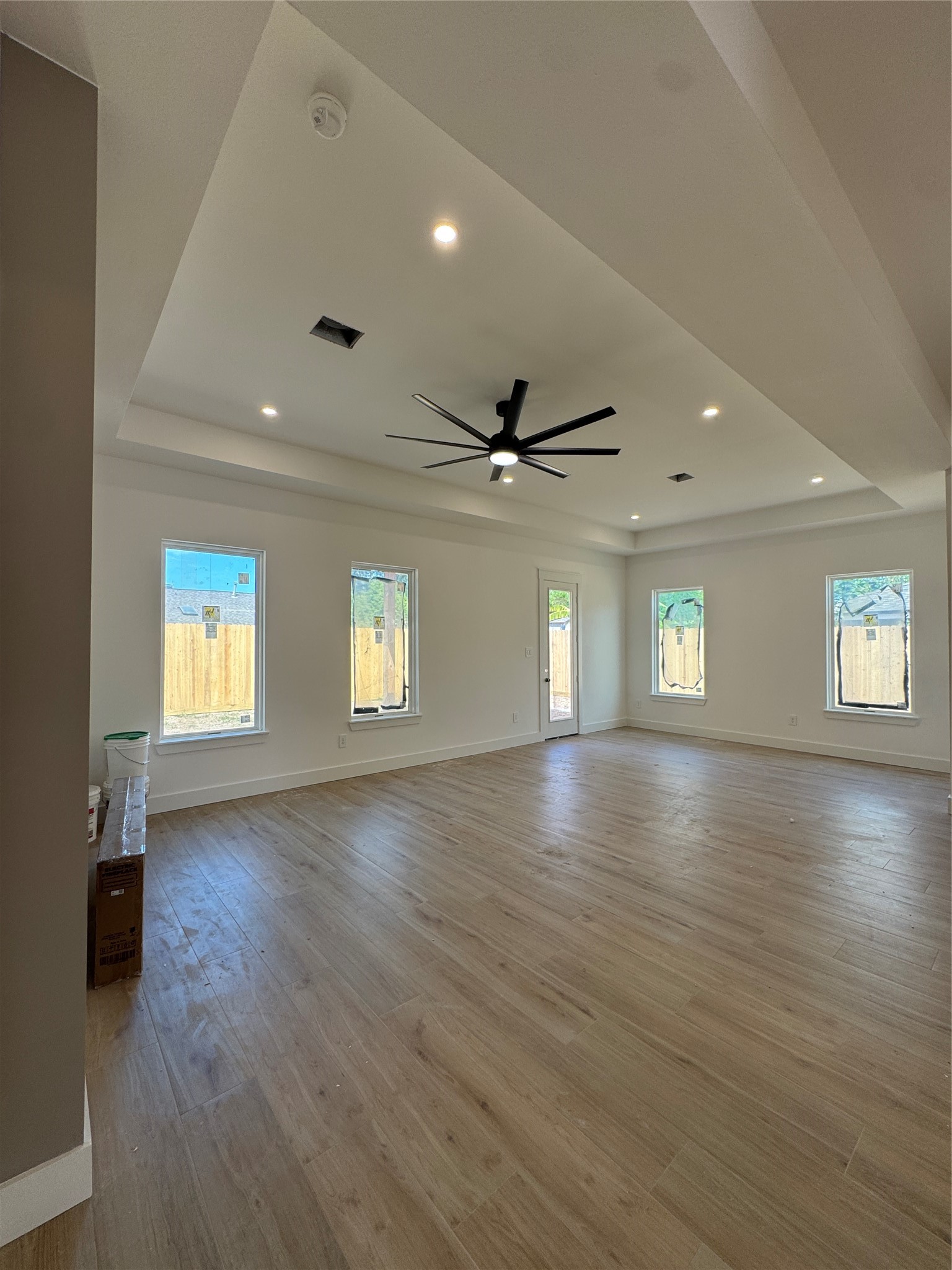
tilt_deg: +1.3
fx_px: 513
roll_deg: -0.2
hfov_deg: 85.7
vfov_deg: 102.1
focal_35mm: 14
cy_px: 635
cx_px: 476
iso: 40
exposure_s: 1/99
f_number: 2.2
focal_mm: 2.22
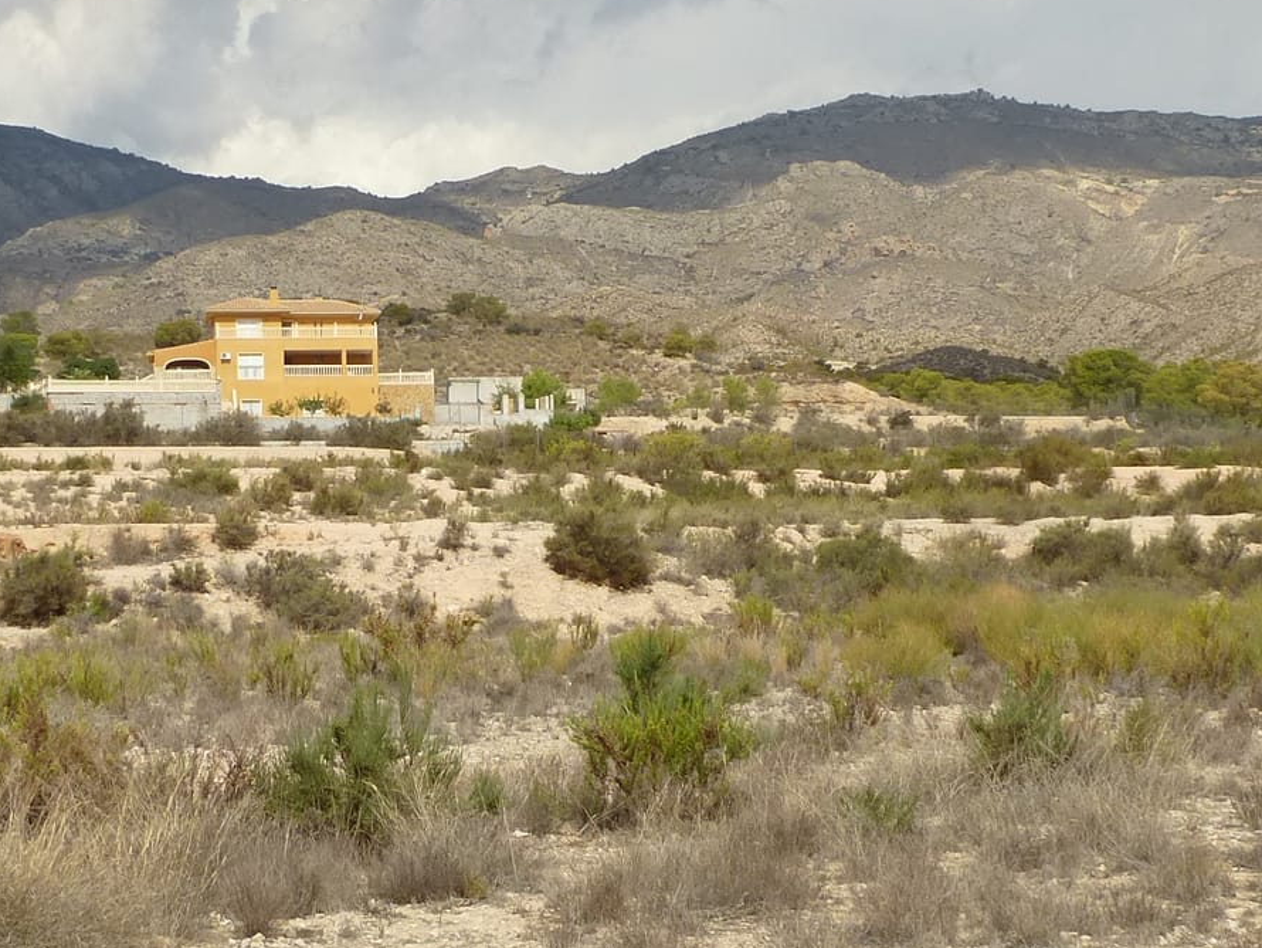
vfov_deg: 21.3
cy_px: 478
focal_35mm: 69
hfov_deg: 28.1
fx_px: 2516
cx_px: 469
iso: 100
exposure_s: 1/1600
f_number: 4
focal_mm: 5.4
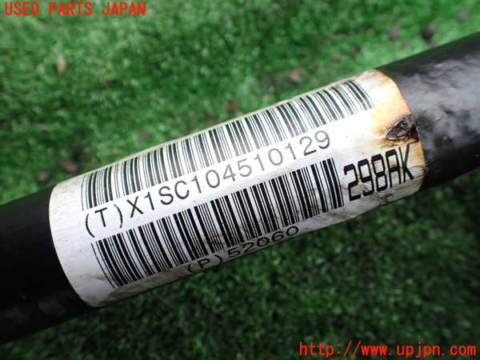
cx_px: 240
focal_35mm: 30
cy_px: 180
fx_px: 416
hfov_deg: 60.0
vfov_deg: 46.8
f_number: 2.3
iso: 250
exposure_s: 1/125
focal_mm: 5.4
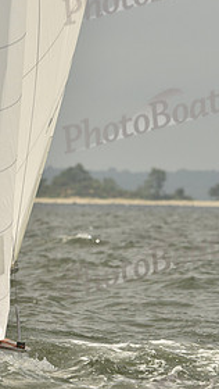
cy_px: 209
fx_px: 6025
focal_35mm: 585
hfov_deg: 2.1
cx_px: -8
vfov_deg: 3.7
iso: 320
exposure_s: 1/1600
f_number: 8
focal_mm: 270
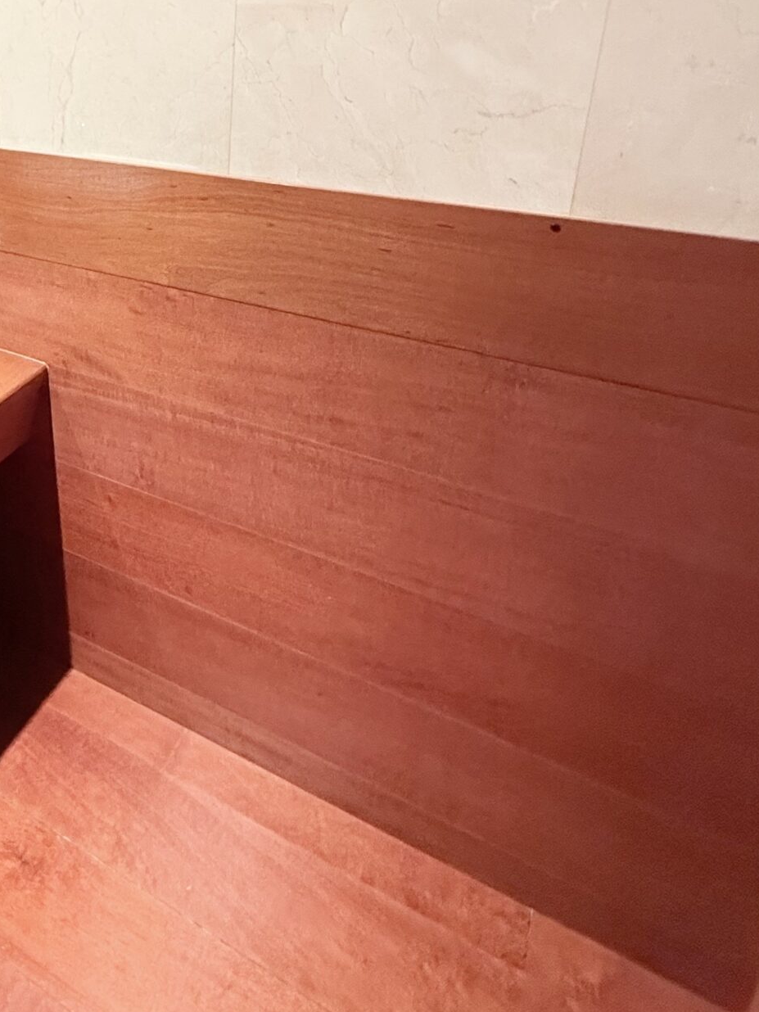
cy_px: 246
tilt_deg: -17.2
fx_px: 848
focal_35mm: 29
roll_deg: +1.5
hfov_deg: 42.1
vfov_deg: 58.3
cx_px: 10
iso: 500
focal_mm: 2.22
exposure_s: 1/50
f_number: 2.2
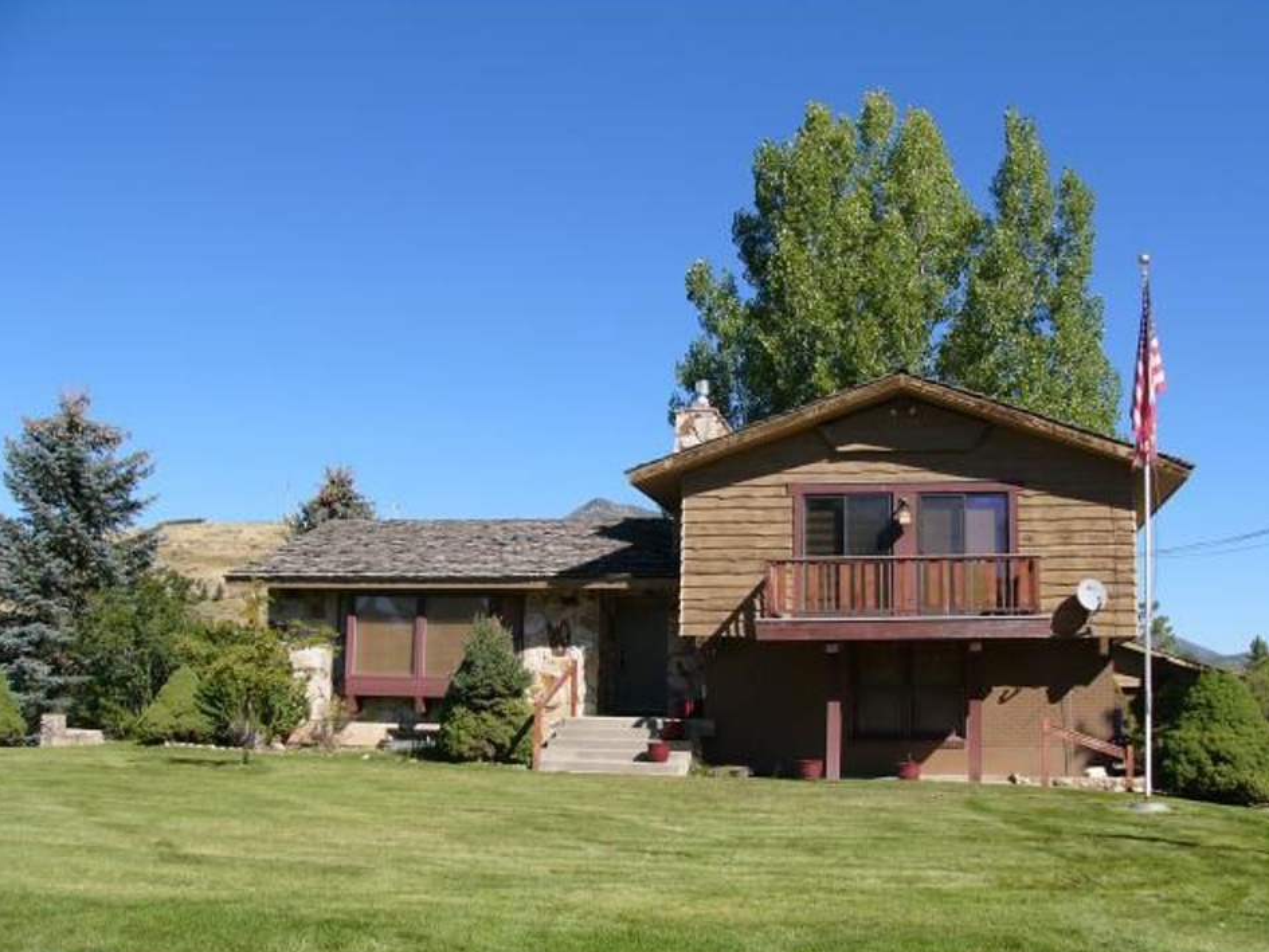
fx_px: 1430
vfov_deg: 36.8
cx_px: 685
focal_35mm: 39
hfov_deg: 47.8
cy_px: 513
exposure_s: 1/500
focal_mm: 6
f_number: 4
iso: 50
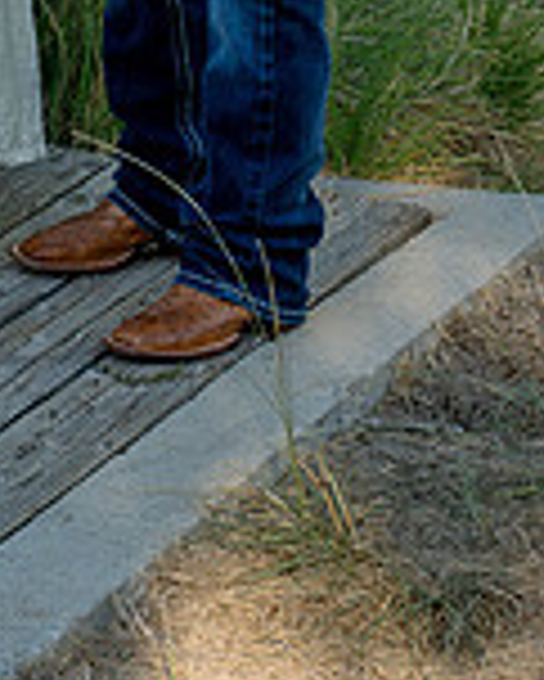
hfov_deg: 6.2
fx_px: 4966
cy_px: -293
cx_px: -98
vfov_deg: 7.7
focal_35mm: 247
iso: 200
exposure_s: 1/200
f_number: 7.1
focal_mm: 59
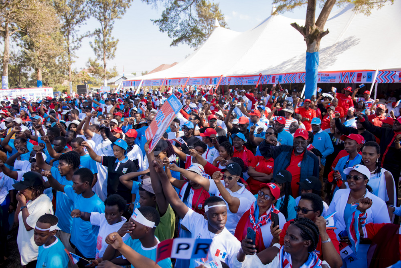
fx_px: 312
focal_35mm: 28
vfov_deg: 46.5
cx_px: 200
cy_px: 134
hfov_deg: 65.4
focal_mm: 28
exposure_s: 1/200
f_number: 5
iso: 200
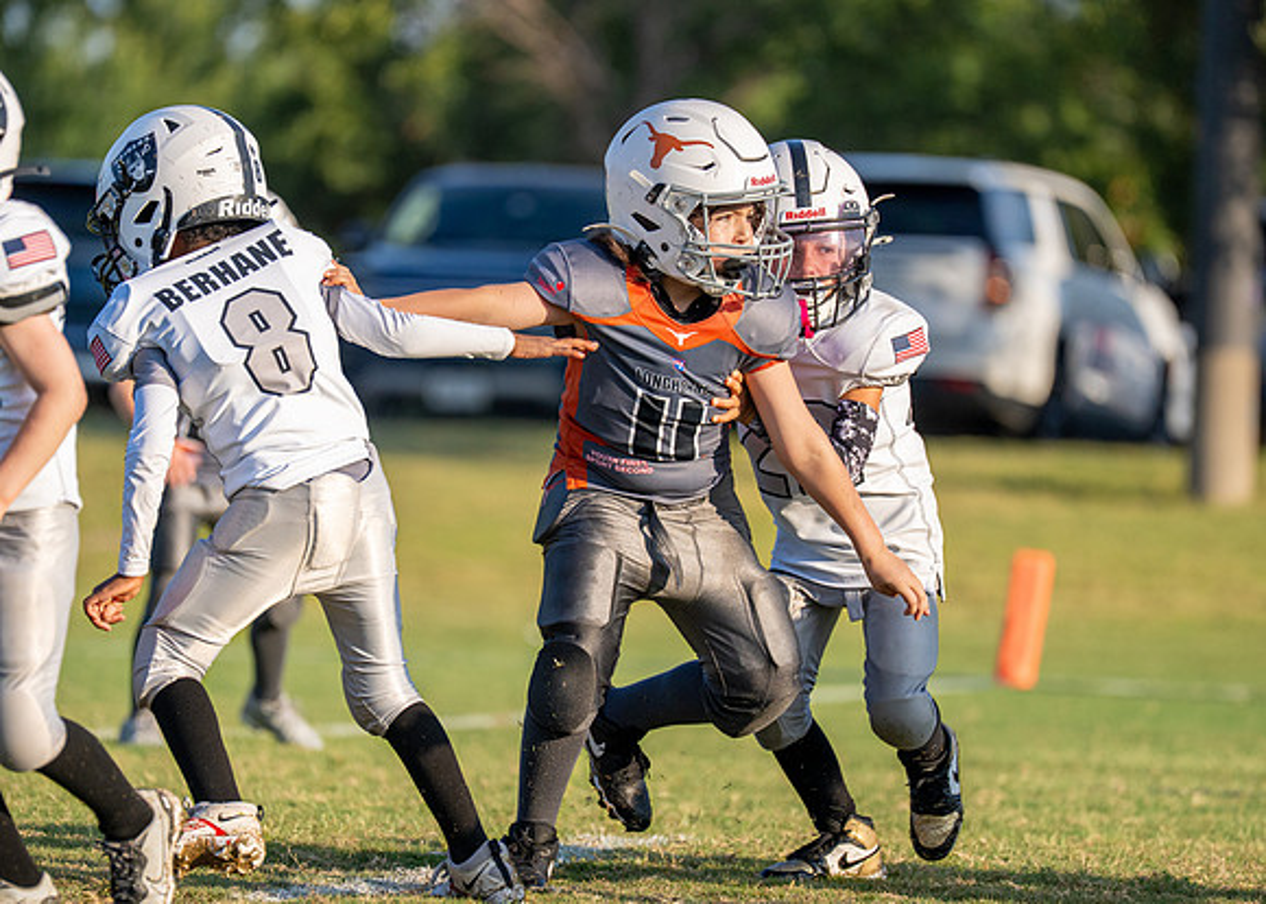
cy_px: 543
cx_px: 590
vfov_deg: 5.1
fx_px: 10071
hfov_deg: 7.2
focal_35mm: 280
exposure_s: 1/4000
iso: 320
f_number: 2.8
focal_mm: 200
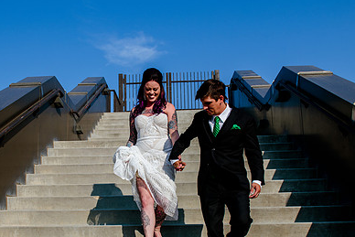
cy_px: 164
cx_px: 131
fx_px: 424
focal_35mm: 43
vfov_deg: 30.9
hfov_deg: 45.0
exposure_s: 1/640
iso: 160
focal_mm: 24
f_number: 6.3
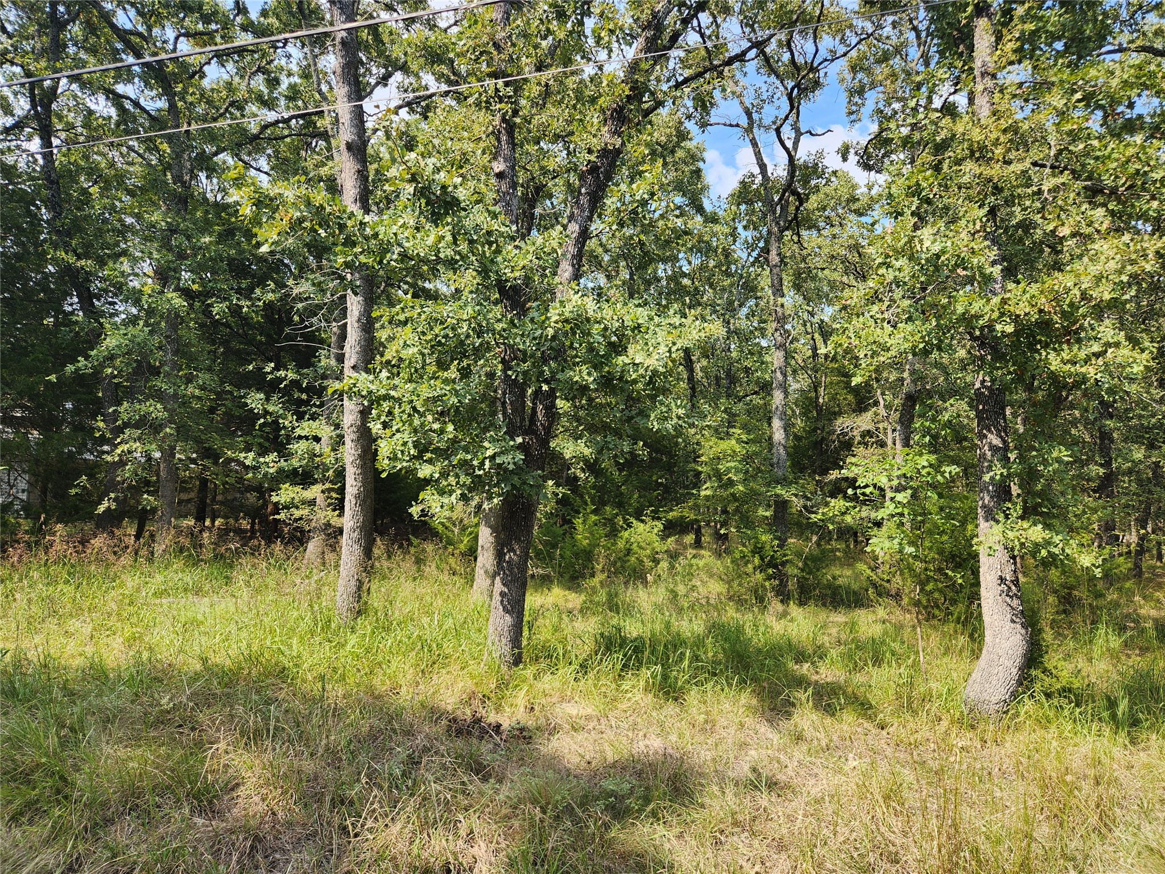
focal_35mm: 23
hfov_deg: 73.9
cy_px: 437
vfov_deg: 58.9
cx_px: 582
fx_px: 774
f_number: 1.8
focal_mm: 5.4
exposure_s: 1/523
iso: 20
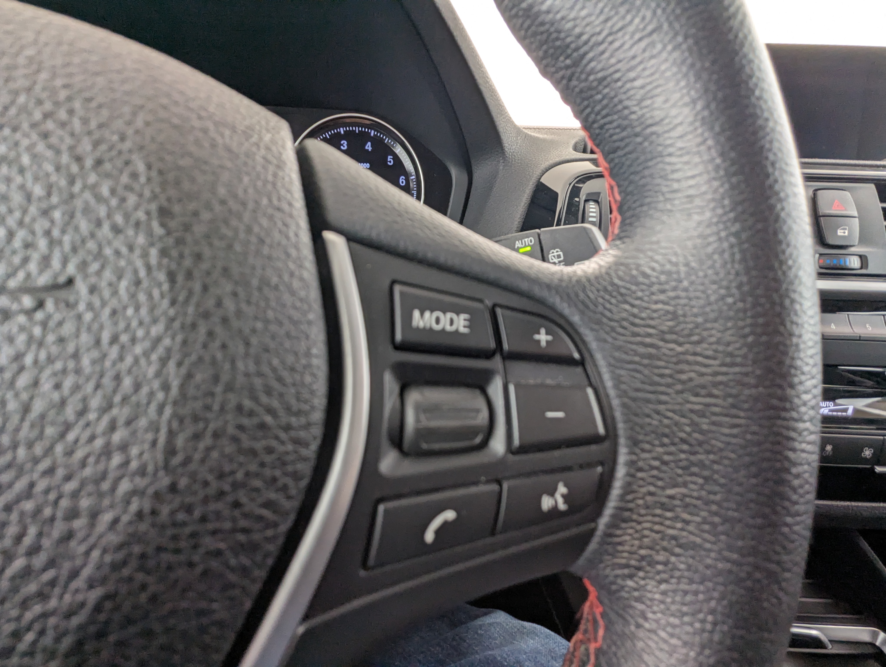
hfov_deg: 94.4
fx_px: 410
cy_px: 334
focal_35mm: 16
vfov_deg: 78.2
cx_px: 443
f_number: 2.2
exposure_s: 1/39.9
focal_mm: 2.35
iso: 165
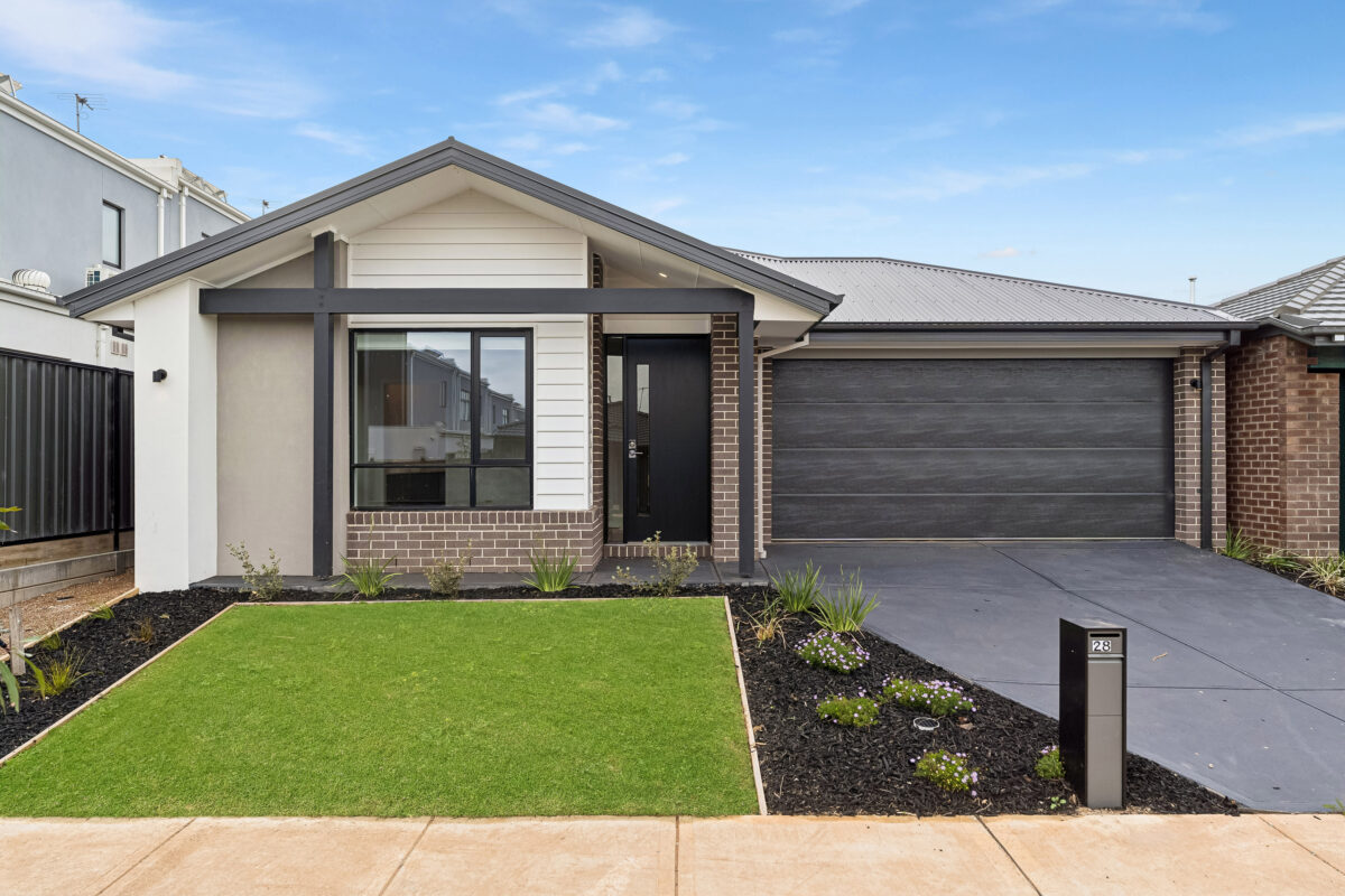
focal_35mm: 24
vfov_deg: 53.1
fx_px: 897
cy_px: 448
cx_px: 672
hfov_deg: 73.7
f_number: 5.6
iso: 200
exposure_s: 1/800
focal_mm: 24
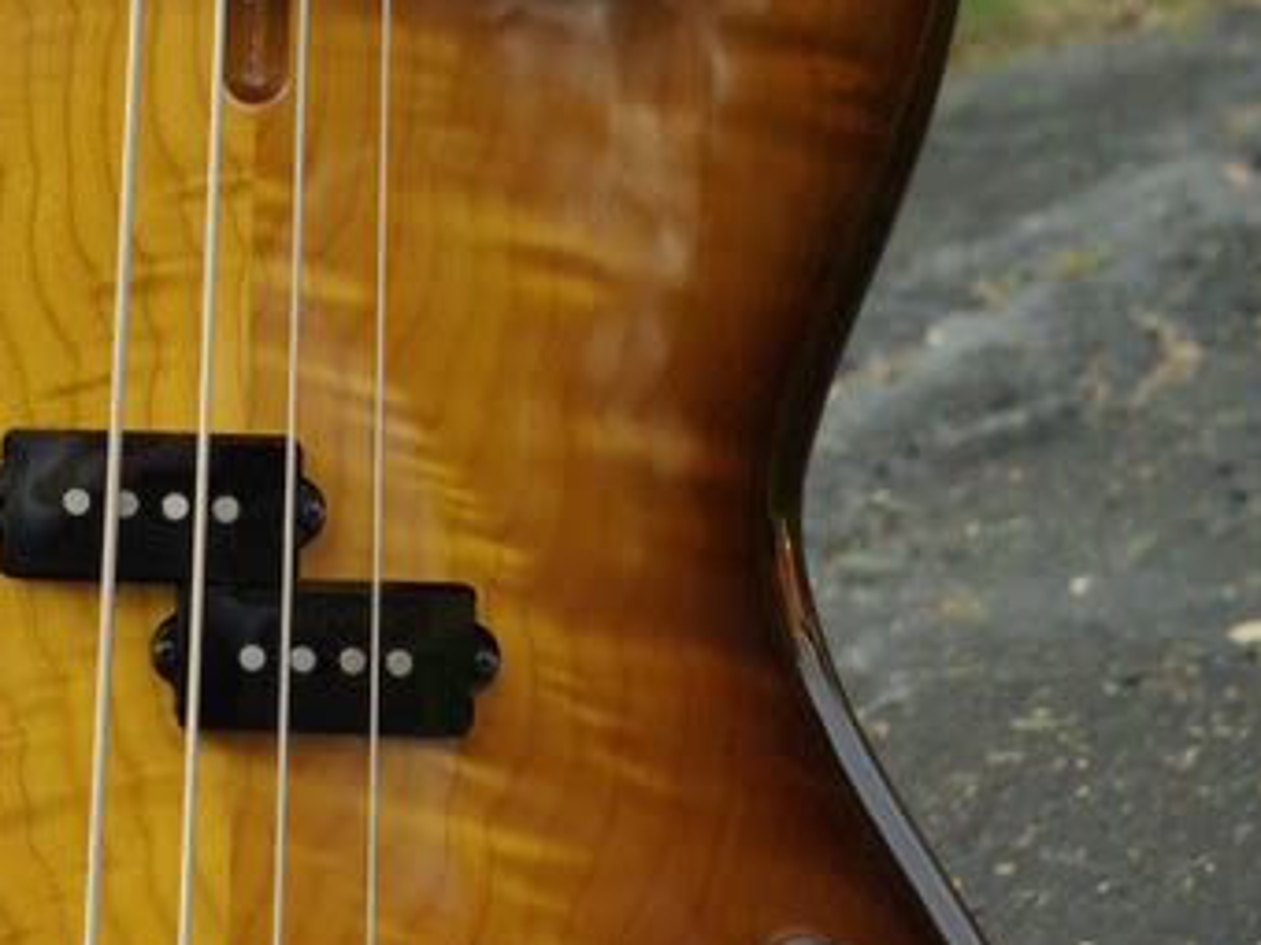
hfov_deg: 10.5
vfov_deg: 7.9
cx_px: 341
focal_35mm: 187
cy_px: 282
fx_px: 6817
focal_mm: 55
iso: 800
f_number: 8
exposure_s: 1/125
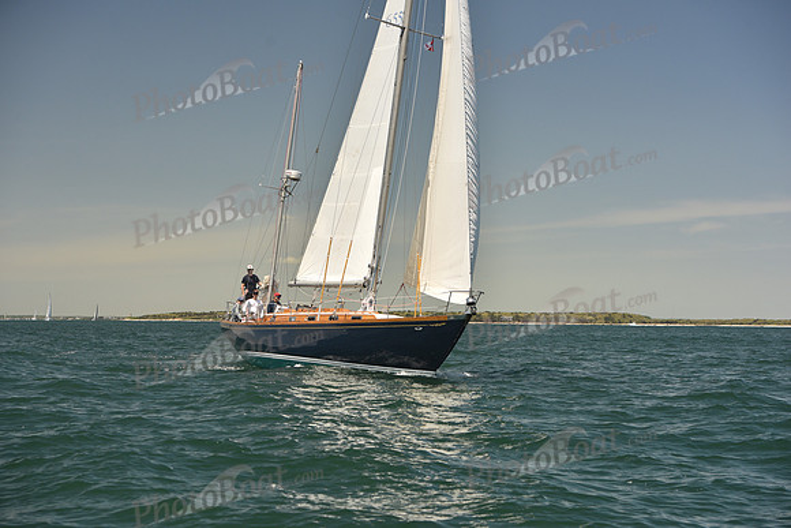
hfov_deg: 28.8
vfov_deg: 19.5
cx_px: 396
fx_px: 1538
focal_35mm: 70
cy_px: 264
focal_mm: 70
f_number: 5.6
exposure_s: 1/800
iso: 250
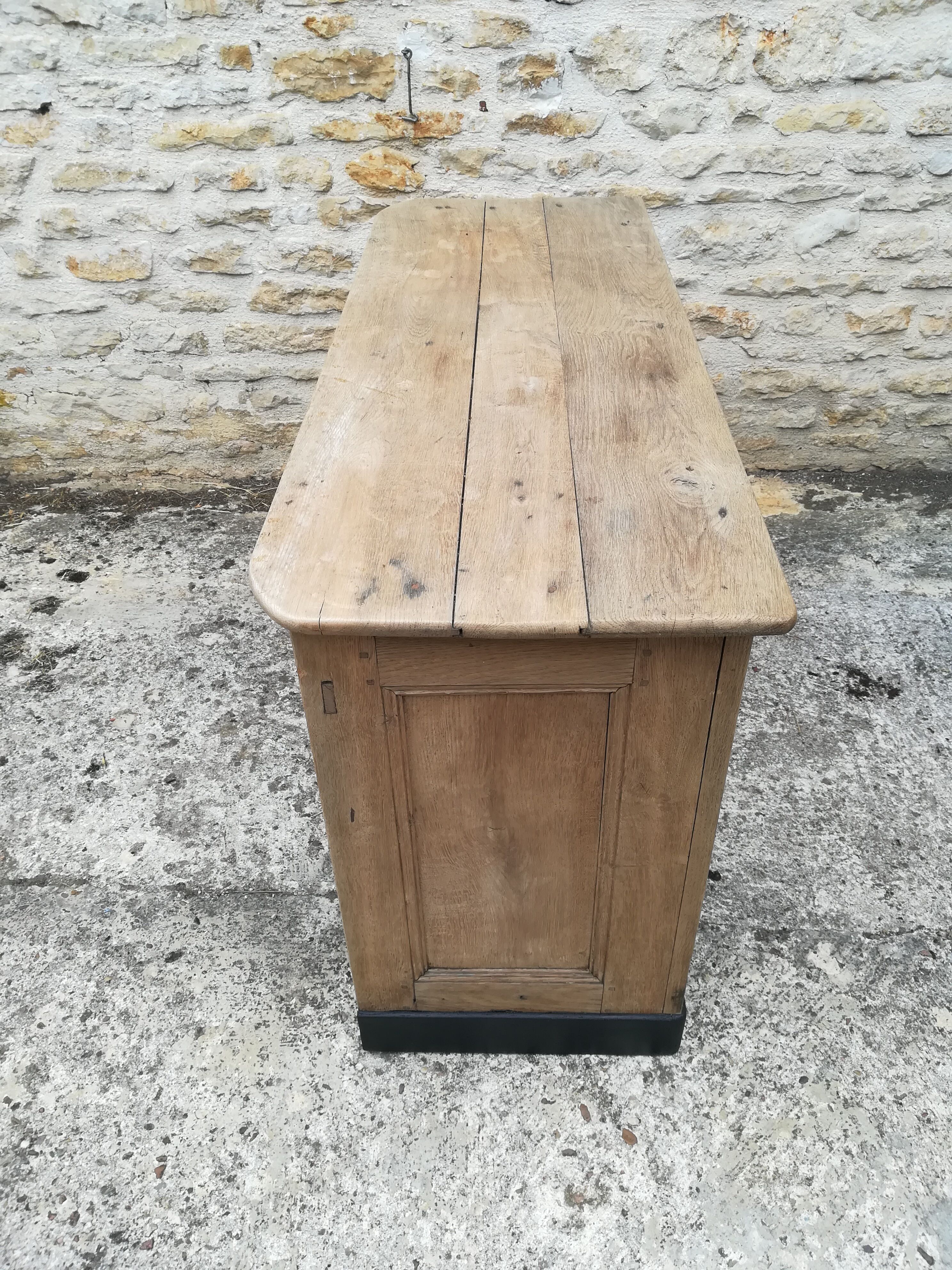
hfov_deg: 53.1
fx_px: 953
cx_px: 476
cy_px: 635
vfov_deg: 67.3
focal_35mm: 26
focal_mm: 3.83
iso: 50
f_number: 2.2
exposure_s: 1/194
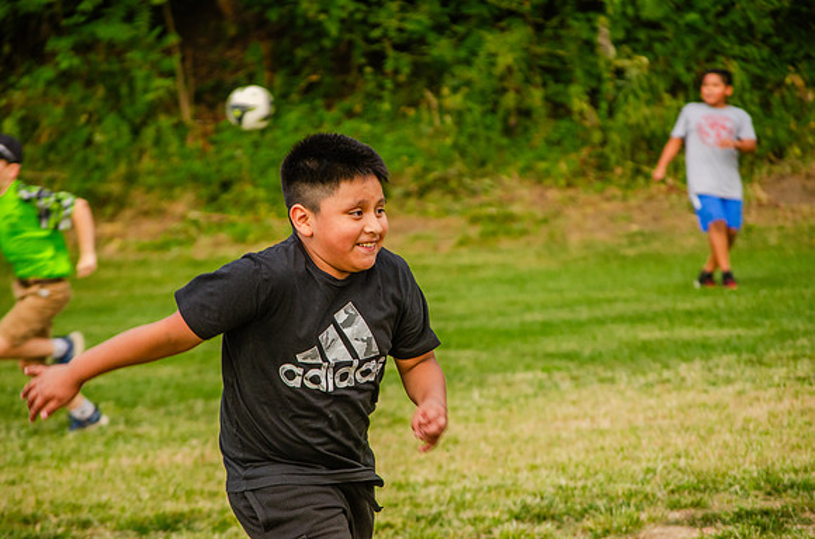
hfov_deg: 10.2
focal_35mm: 202
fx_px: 4574
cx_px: 408
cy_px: 270
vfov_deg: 6.8
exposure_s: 1/500
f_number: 5.6
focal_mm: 135
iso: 400
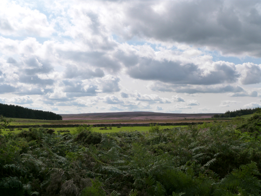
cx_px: 130
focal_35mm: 54
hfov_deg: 35.5
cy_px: 98
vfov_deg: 27.0
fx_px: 407
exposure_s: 1/640
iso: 160
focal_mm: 9.7
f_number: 5.6
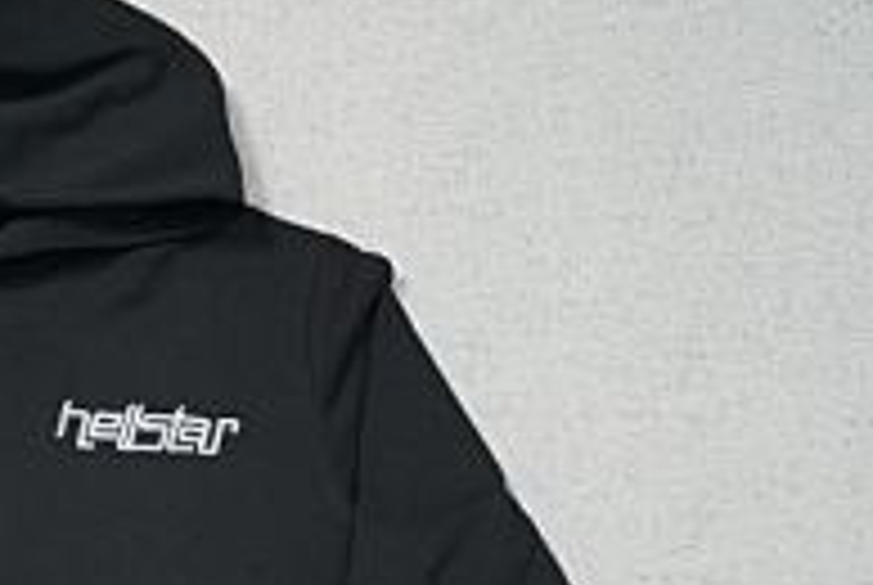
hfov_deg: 21.5
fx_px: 2186
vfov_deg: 14.9
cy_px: 641
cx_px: -76
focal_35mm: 90
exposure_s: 1/100
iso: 1600
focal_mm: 35
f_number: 10
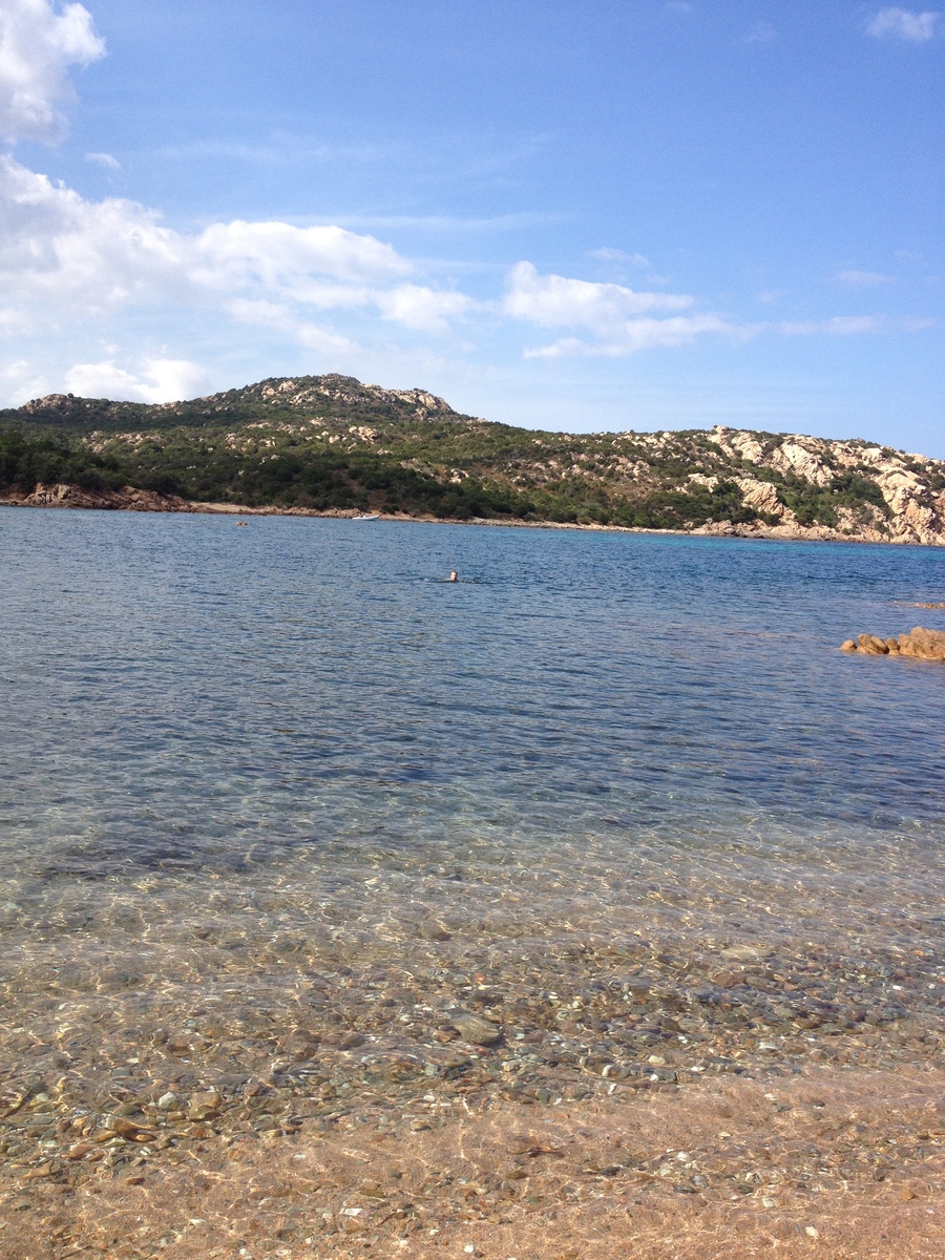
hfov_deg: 40.7
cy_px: 630
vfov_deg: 52.6
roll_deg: -2.1
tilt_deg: -7.2
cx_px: 472
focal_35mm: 35
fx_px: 1274
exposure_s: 1/1534
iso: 50
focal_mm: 4.28
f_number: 2.4
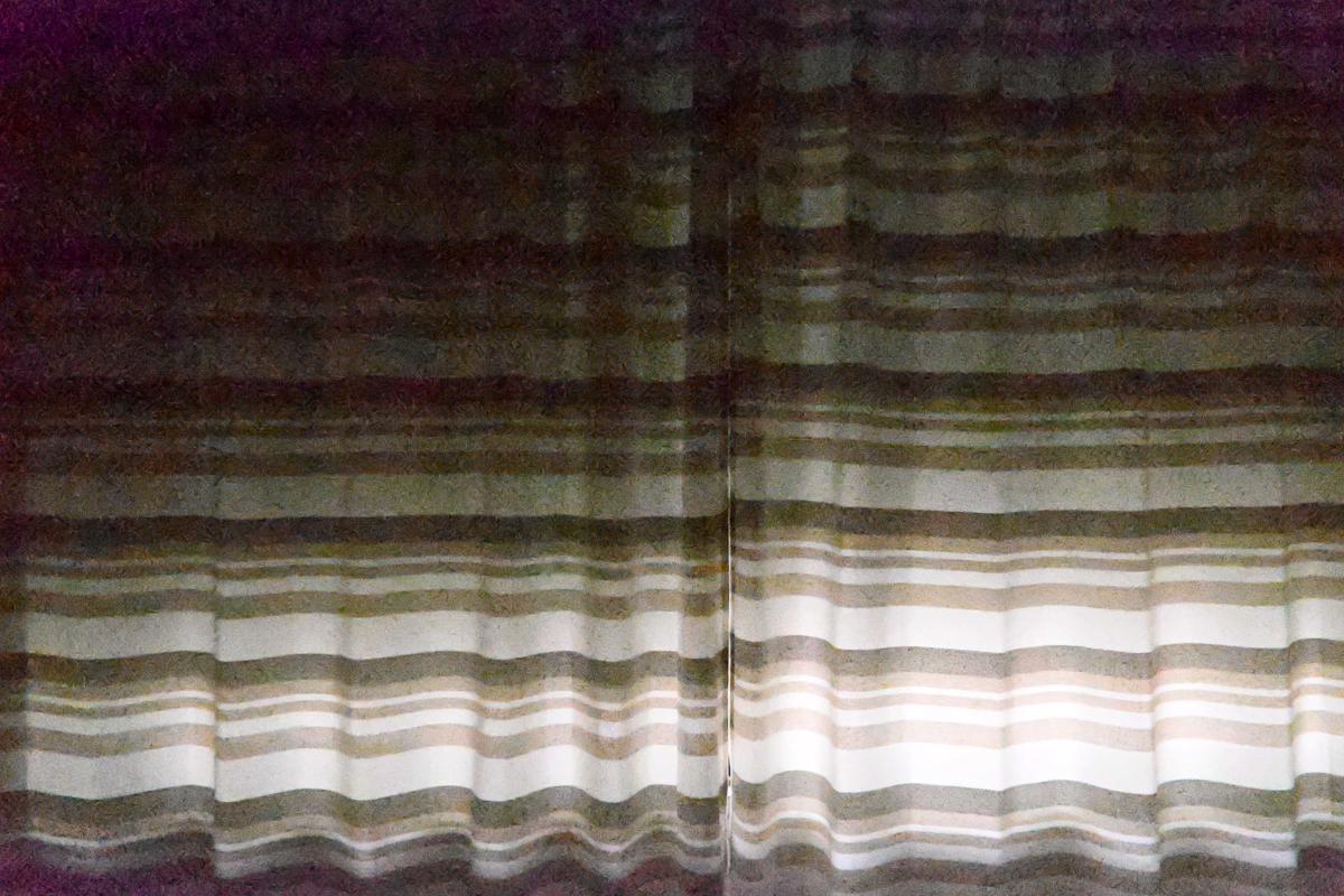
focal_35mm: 36
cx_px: 672
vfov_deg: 36.9
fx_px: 1344
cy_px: 448
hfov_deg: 53.1
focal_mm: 24
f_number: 2.8
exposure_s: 1/500
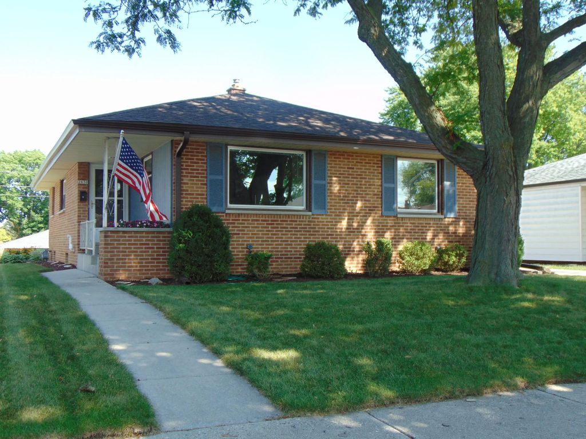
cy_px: 220
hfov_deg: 47.9
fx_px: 660
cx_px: 293
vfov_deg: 36.8
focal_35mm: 39
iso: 80
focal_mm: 6.9
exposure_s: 1/250
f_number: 3.3
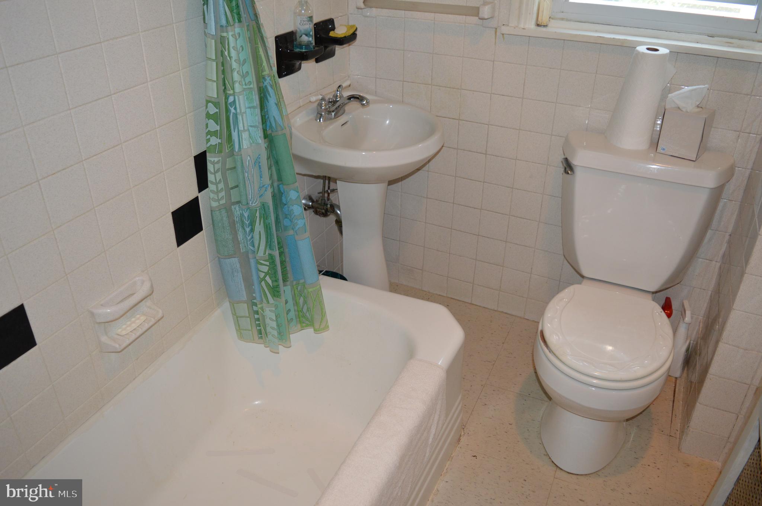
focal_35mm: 27
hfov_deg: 67.4
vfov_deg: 47.8
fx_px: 571
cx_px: 381
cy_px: 253
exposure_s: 1/60
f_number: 3.5
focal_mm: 18
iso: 640
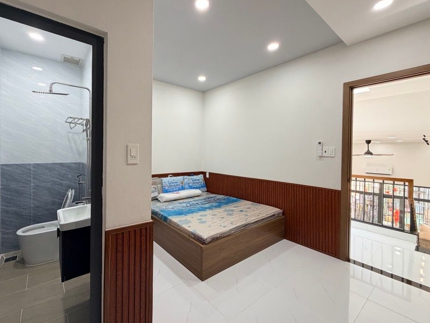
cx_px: 197
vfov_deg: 78.0
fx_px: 199
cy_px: 153
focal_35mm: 16
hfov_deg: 94.3
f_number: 2.2
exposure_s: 1/100
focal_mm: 2.22
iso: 250
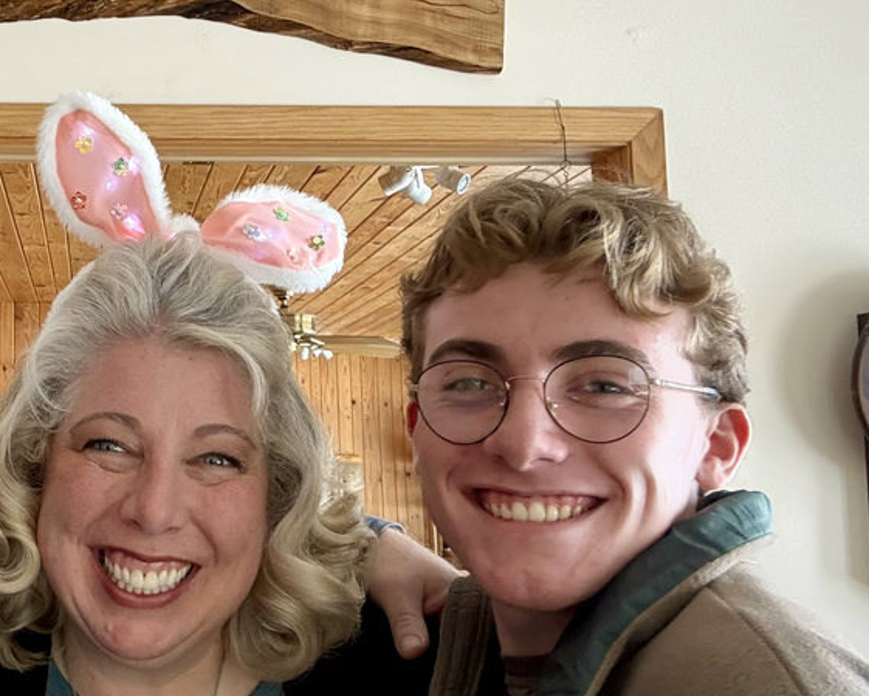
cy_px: 276
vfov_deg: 31.4
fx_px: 1235
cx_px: 144
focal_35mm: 48
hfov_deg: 37.1
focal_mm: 2.69
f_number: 1.9
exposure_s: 1/60
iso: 100
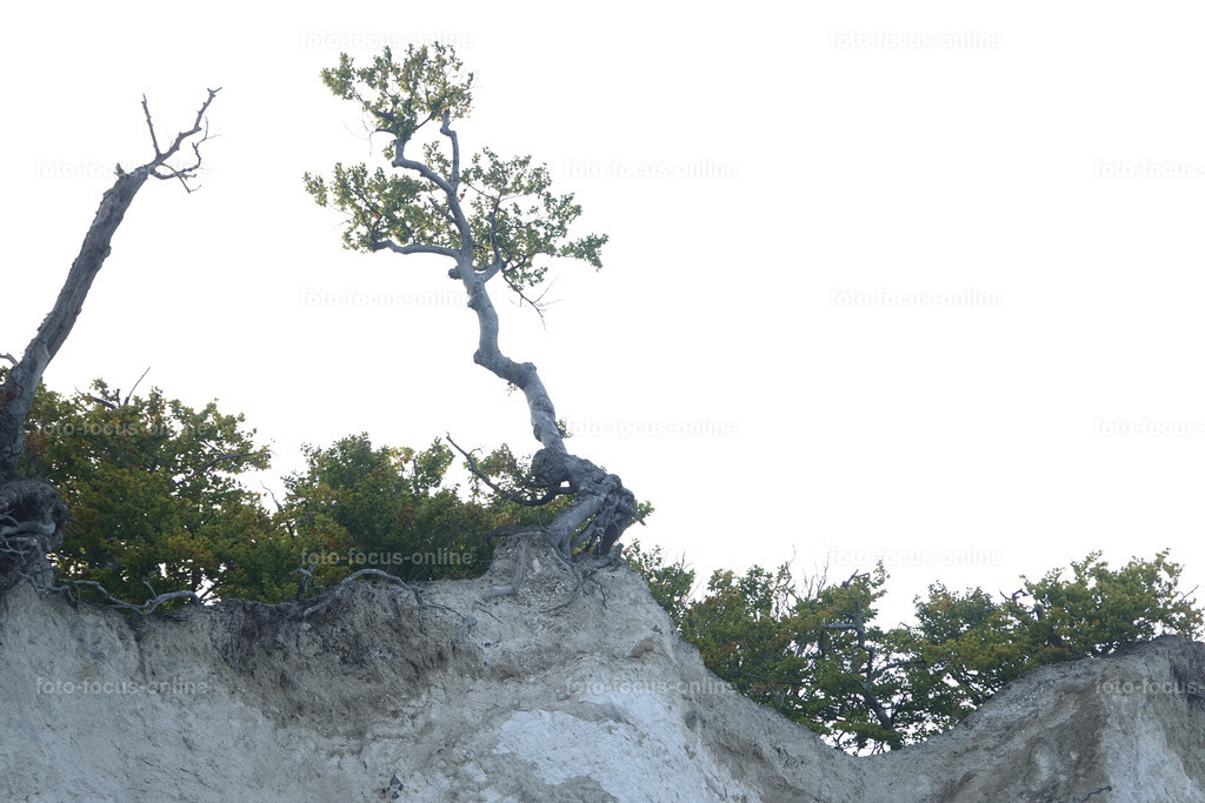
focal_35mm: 330
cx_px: 602
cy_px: 402
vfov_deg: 4.2
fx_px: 11047
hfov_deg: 6.2
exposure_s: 1/125
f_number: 4
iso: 64
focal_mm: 120.91
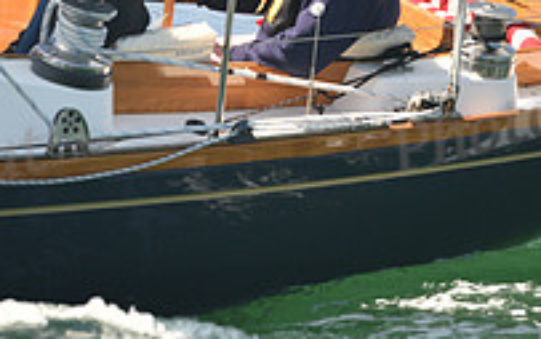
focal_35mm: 539
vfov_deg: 2.4
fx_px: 7949
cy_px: 4
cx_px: 256
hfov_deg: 3.9
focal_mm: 185
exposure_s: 1/800
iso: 250
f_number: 3.2
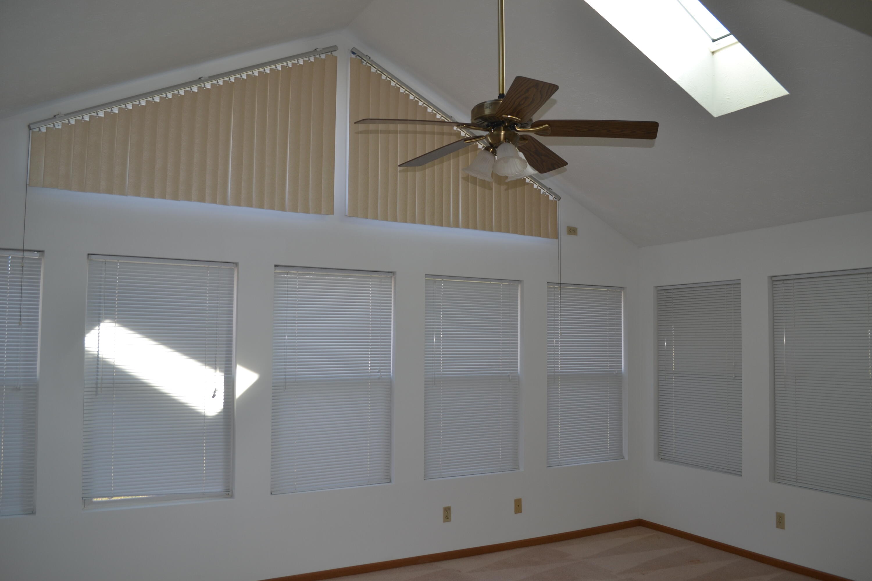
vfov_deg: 47.9
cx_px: 436
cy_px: 290
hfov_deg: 67.4
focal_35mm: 27
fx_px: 654
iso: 110
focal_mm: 18
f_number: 4
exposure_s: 1/125
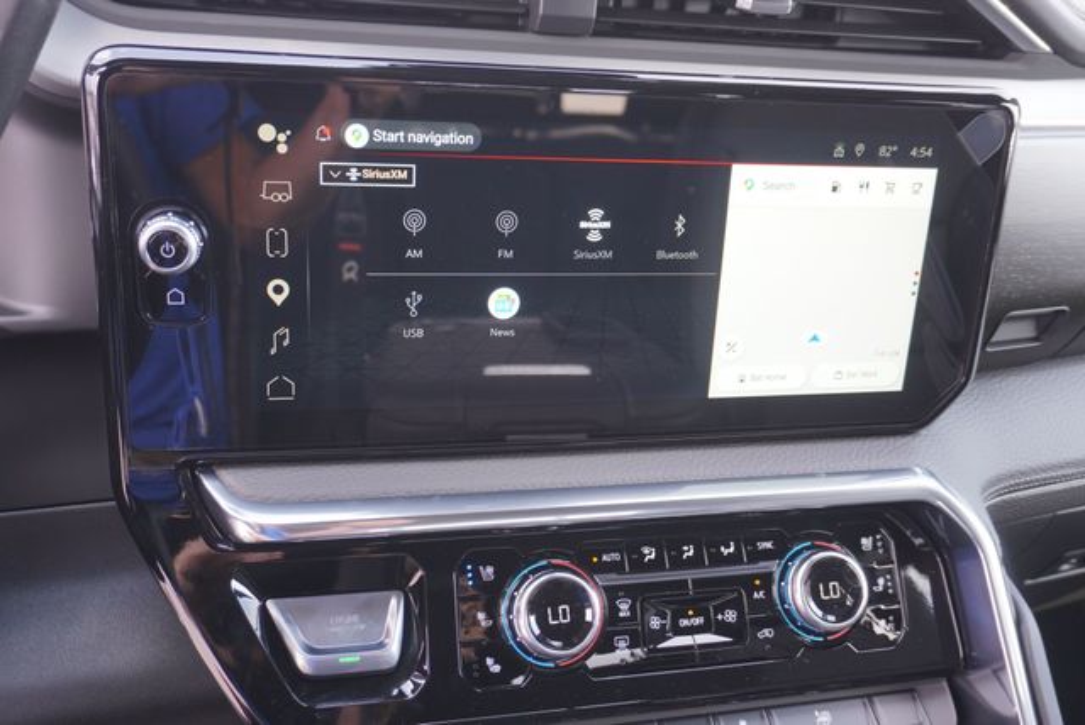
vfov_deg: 41.8
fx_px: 950
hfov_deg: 59.4
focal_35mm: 32
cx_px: 542
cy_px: 362
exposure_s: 1/60
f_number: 4
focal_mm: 21
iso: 250
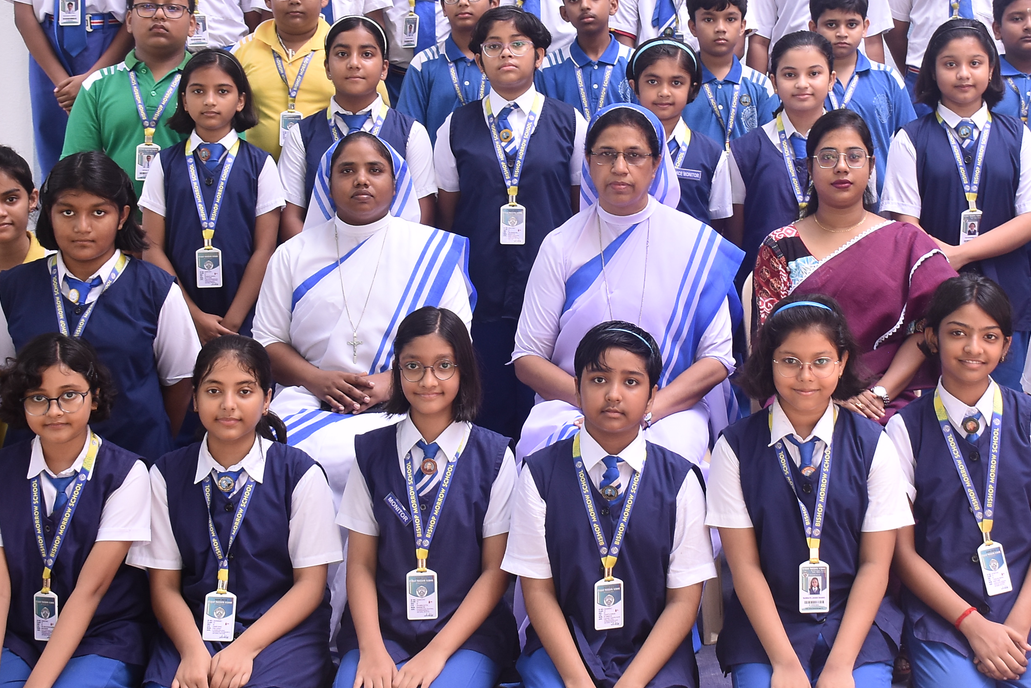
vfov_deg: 19.4
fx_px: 2005
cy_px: 231
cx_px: 584
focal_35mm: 70
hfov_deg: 28.8
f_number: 5
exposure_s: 1/160
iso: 400
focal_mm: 26
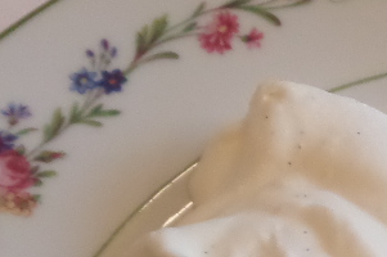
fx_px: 913
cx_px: 451
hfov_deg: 22.3
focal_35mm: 85
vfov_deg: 15.2
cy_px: 347
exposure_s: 1/20
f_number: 3.2
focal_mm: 4
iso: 320
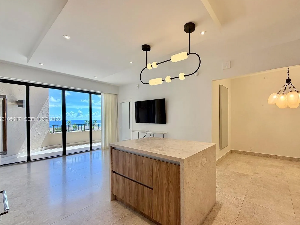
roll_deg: +0.4
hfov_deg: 94.2
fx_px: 139
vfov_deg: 78.0
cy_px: 120
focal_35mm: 16
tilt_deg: -0.3
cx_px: 166
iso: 64
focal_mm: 2.22
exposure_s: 1/135
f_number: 2.2
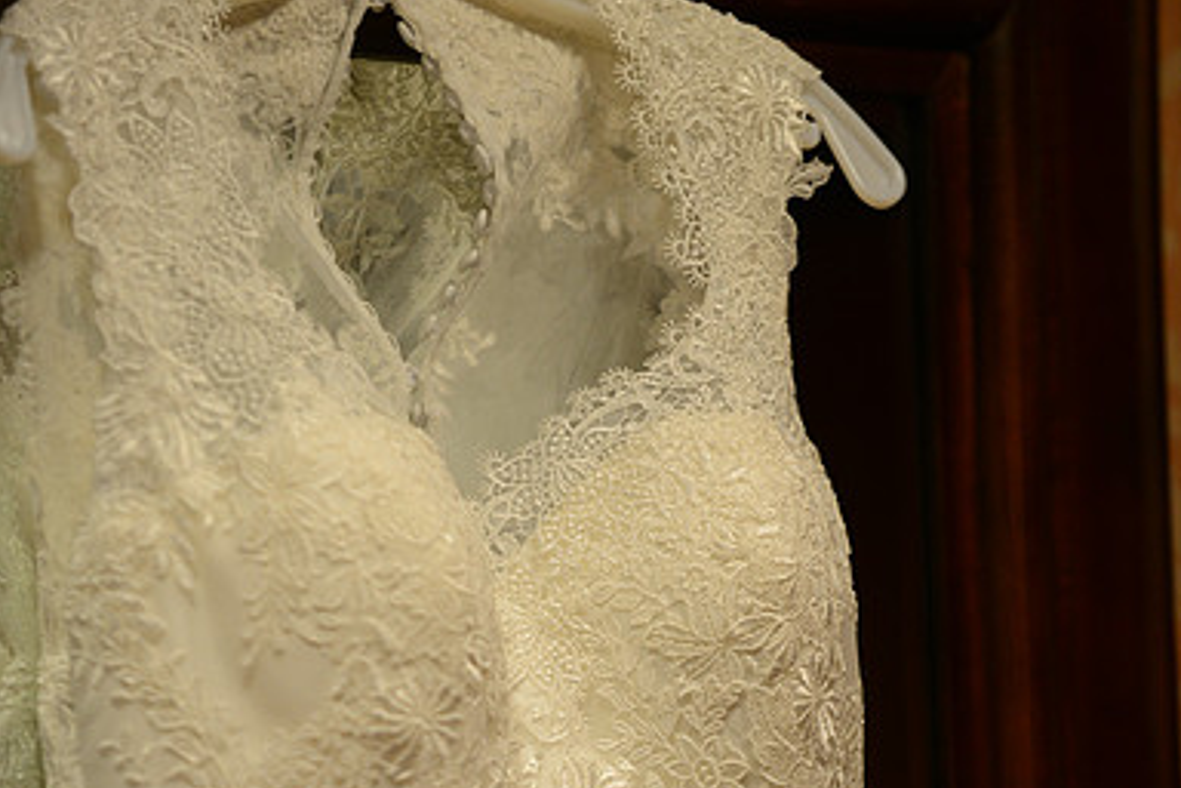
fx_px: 7676
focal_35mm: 234
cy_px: 717
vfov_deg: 5.9
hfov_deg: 8.8
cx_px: 592
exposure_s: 1/125
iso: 1000
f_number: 4
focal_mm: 155
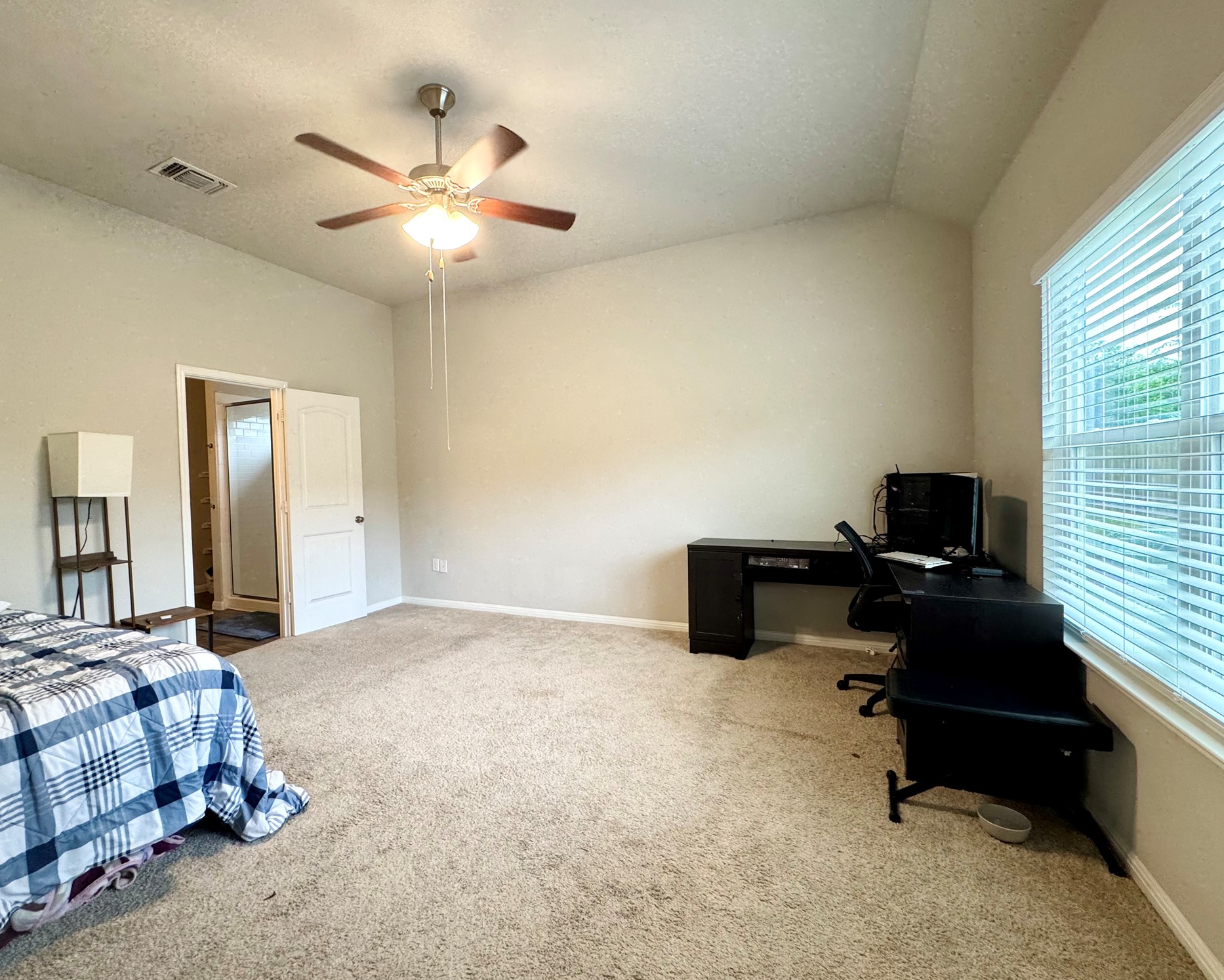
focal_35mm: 15
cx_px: 575
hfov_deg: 96.7
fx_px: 543
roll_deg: +1.3
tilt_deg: -2.1
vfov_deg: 84.0
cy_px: 489
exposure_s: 1/60
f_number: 2.2
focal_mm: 2.22
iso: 200
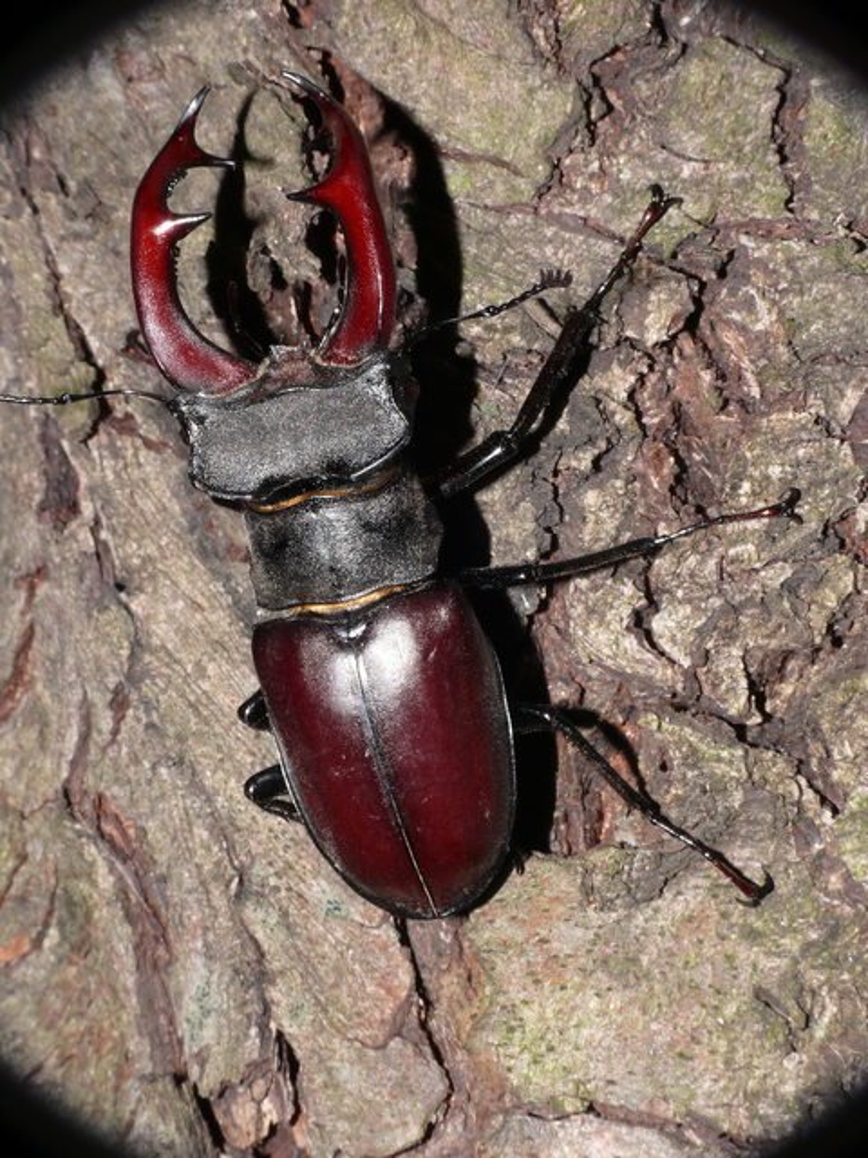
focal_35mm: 84
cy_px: 579
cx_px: 434
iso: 200
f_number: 11
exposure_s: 1/640
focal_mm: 17.7
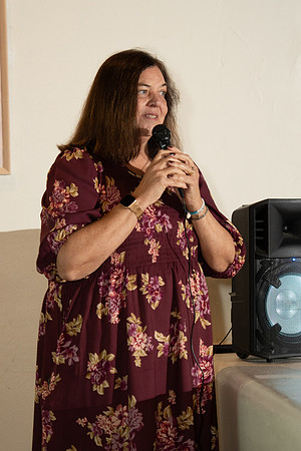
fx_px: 1317
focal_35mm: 105
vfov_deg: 19.5
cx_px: 150
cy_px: 226
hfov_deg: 13.0
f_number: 2.8
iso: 1600
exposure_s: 1/100
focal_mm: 70
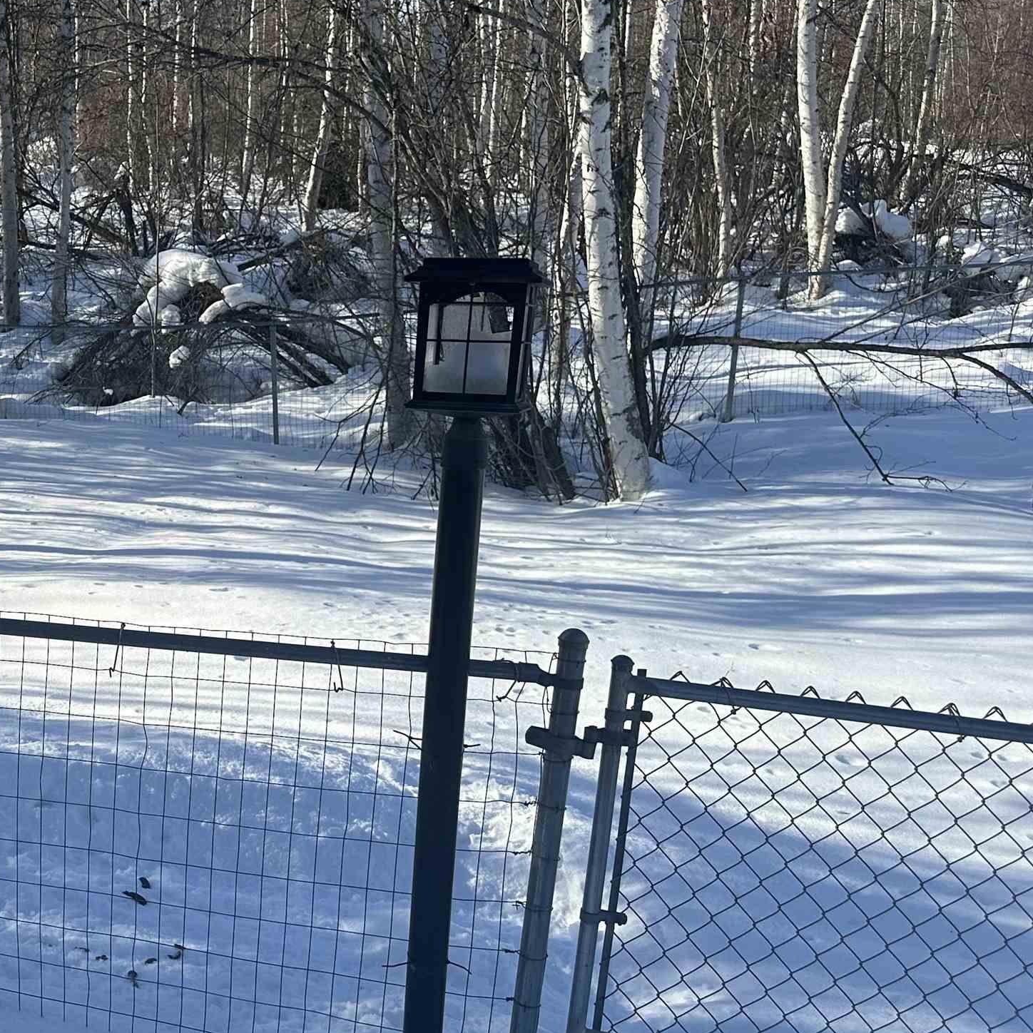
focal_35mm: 45
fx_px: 1519
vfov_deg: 37.5
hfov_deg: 33.9
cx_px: -29
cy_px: 550
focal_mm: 6.86
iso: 80
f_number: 1.78
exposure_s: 1/2591
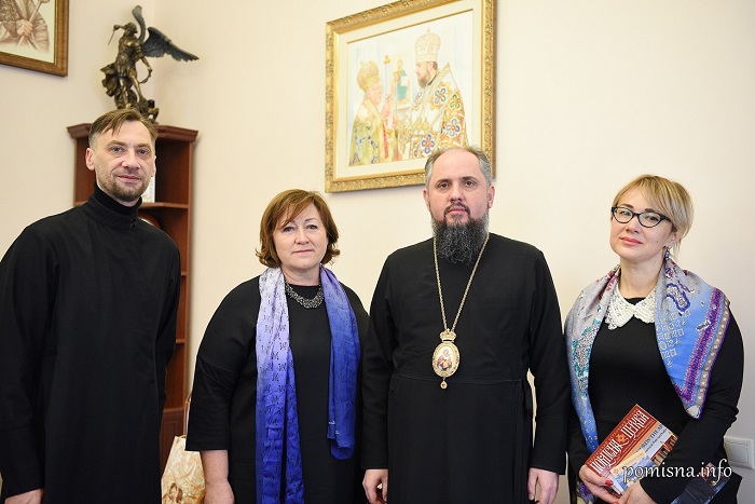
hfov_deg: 48.4
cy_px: 252
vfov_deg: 33.4
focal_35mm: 40
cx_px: 378
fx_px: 839
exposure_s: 1/160
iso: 3200
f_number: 2.8
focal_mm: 40
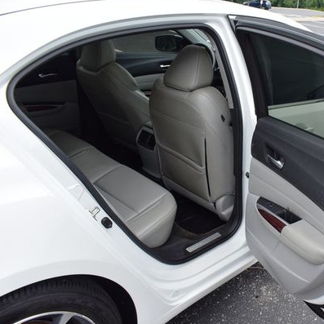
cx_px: 259
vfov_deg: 44.9
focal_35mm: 37
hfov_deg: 42.9
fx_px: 392
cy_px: 158
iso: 200
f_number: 6.3
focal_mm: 18
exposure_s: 1/250
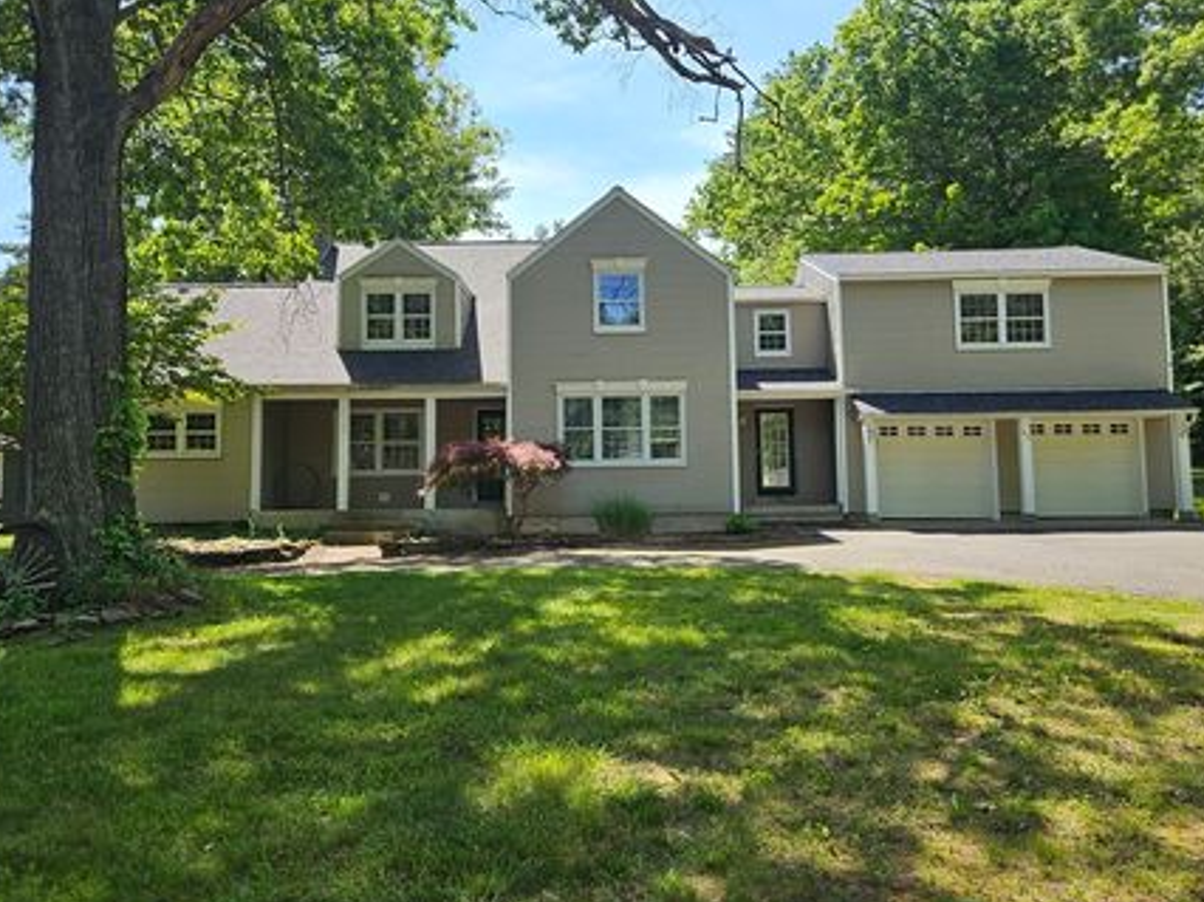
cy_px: 431
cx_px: 619
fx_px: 939
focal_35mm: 27
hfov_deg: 65.3
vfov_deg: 51.3
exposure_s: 1/756
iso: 25
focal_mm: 5.4
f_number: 1.8
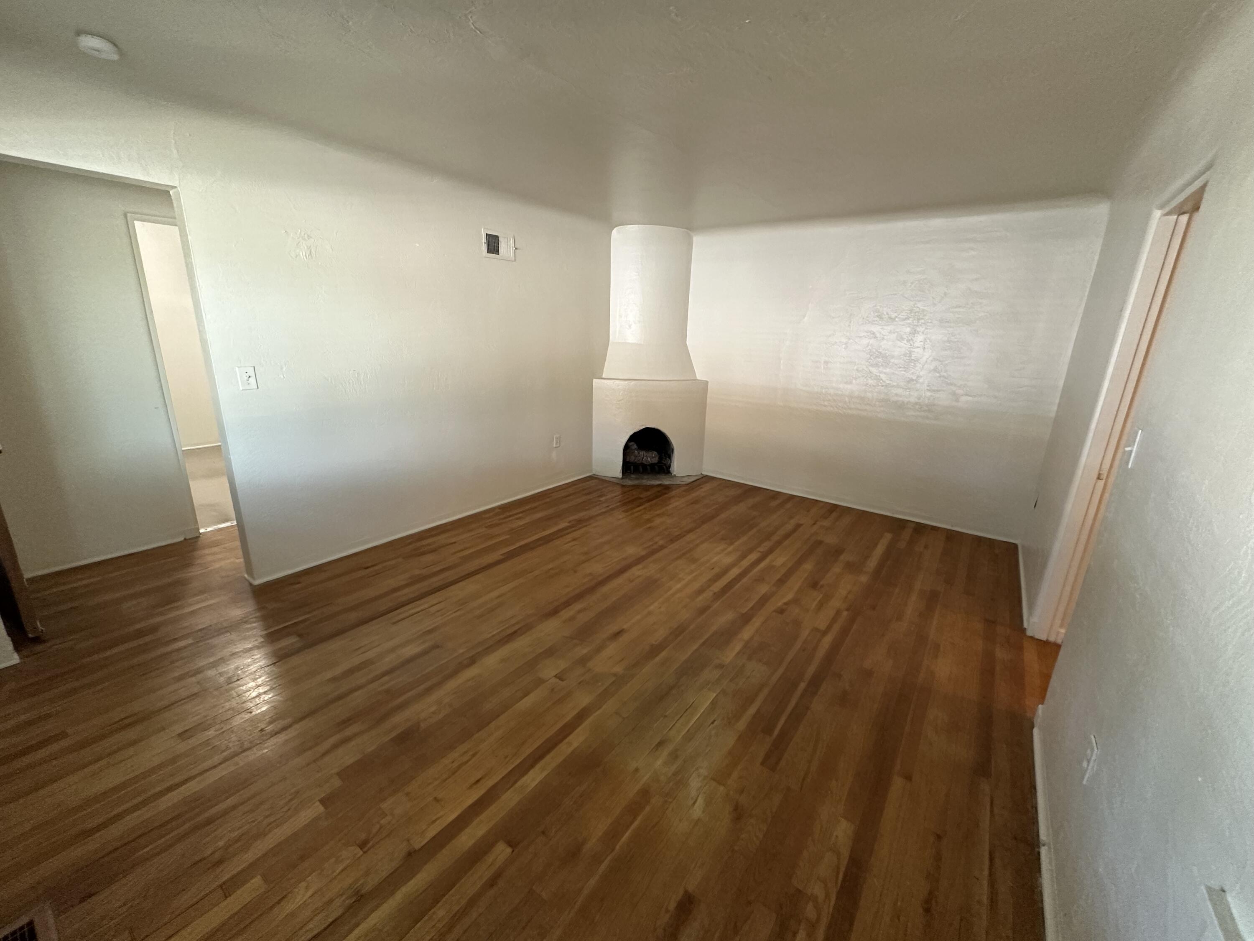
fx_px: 507
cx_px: 627
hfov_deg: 102.1
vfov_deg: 85.7
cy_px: 470
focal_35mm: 14
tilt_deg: -16.1
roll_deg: -1.6
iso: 400
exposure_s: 1/60
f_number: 2.2
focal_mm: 2.22
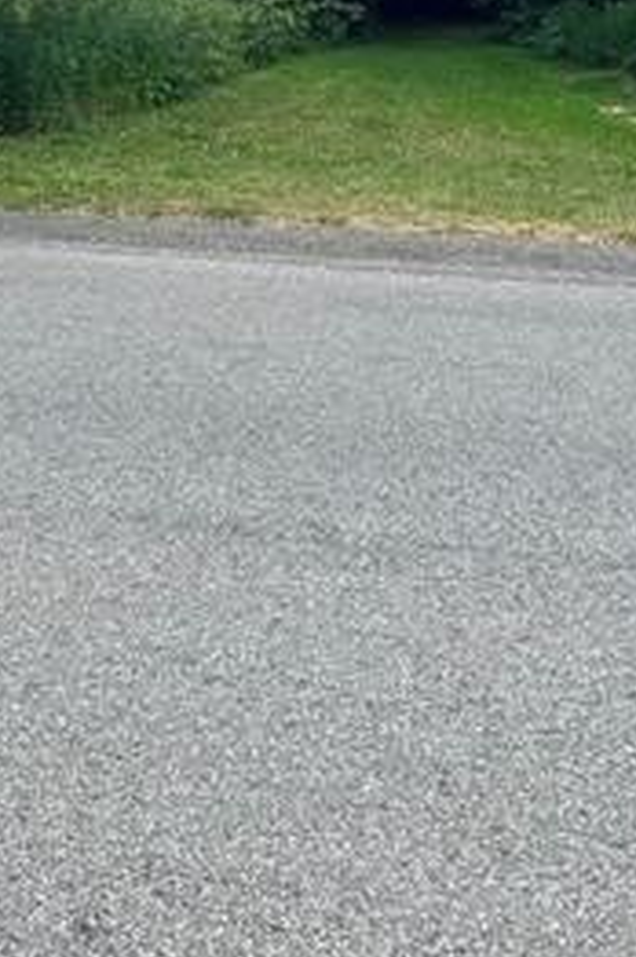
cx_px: 154
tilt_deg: -2.6
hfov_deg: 21.7
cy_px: 26
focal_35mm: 62
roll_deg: +2.9
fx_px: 1647
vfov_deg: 30.4
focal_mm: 5.1
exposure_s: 1/871
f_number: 1.6
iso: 50
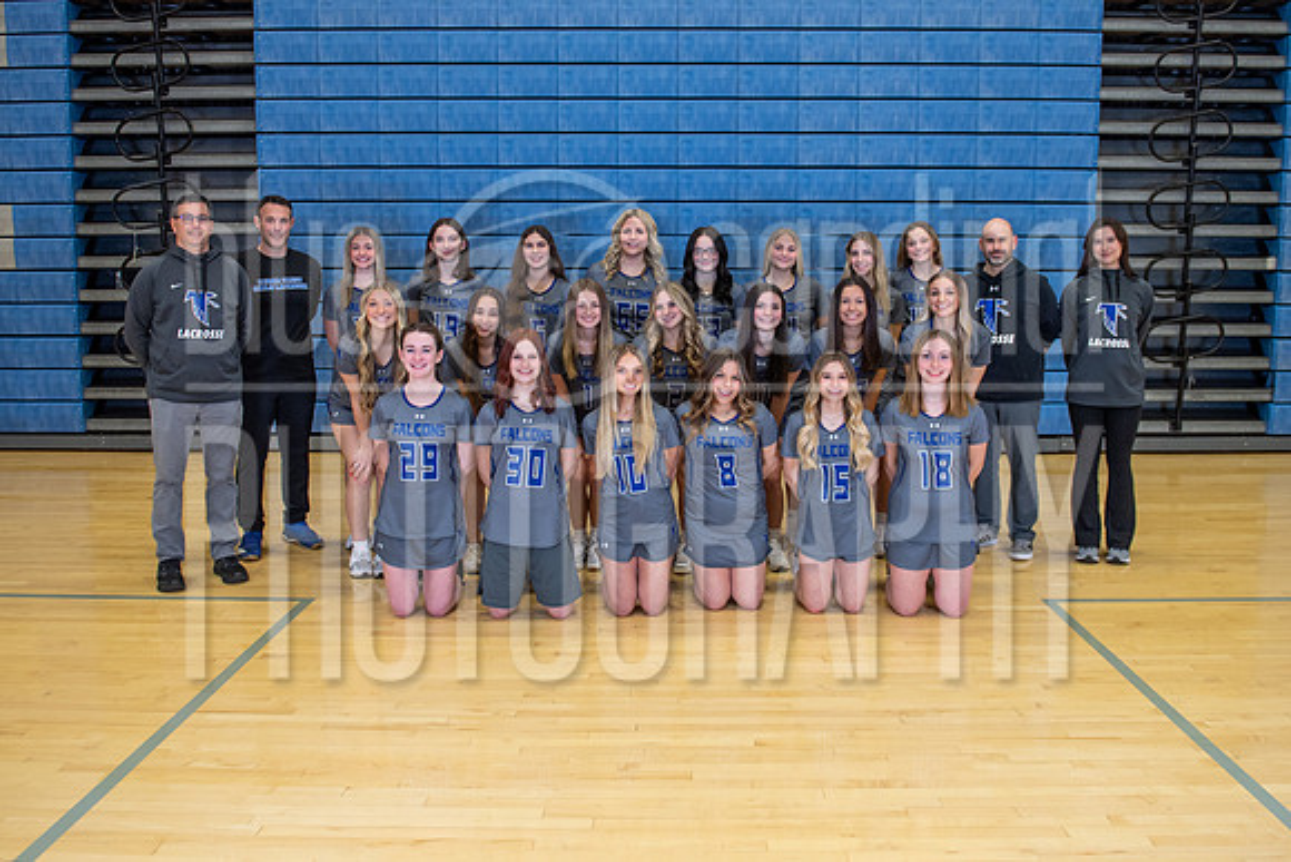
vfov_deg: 42.7
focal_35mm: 31
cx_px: 676
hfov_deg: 60.8
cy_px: 388
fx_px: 1100
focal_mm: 24
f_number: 3.2
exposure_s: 1/250
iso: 1000
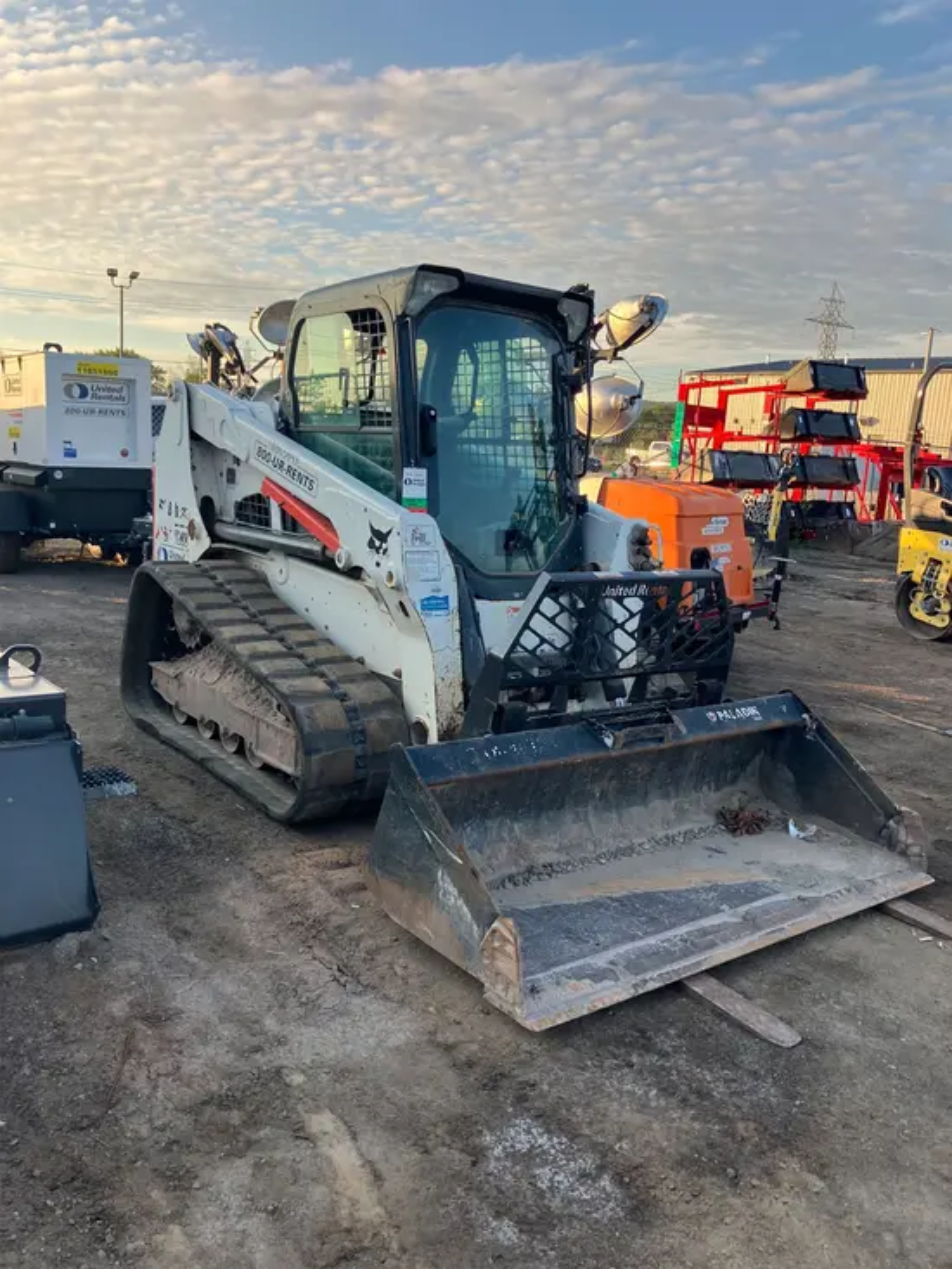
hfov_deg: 49.8
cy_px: 634
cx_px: 476
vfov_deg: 63.4
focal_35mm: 28
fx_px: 1026
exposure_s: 1/454
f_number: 1.8
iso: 32
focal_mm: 3.99
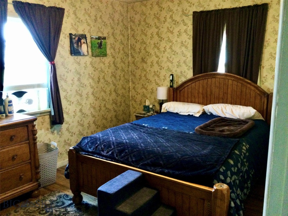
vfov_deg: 45.4
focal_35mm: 31
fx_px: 258
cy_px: 108
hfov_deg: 58.4
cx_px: 144
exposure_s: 1/30
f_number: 2.4
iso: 200
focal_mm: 3.3
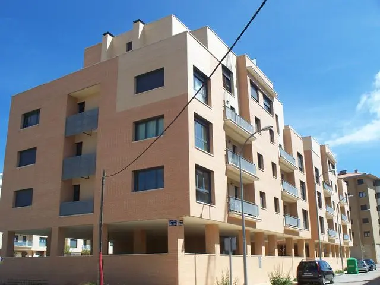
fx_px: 395
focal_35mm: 36
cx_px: 190
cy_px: 142
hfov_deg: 51.4
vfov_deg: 39.7
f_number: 5
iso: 80
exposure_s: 1/400
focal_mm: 7.54
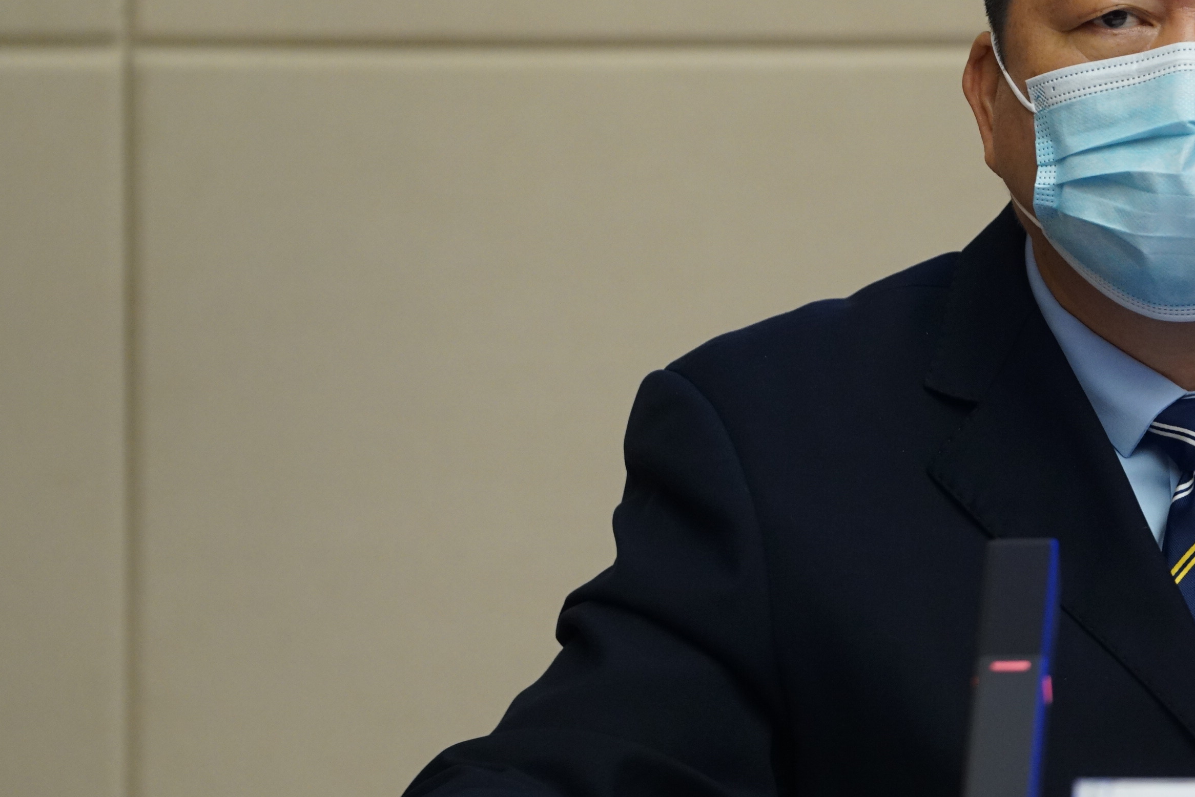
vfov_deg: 3.2
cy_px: 199
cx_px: 1197
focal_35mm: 430
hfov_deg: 4.8
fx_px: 14276
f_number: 3.5
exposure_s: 1/200
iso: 1600
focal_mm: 194
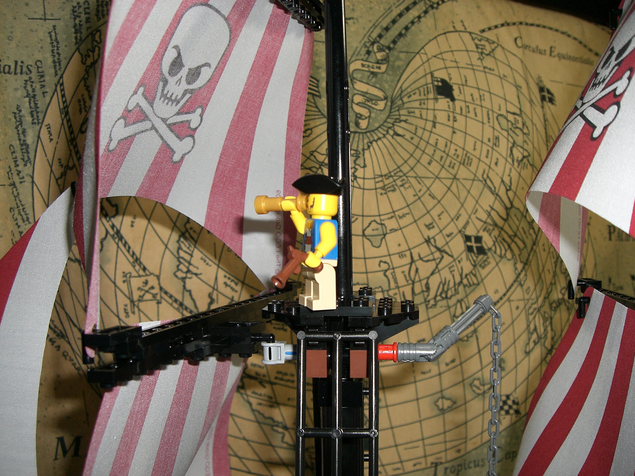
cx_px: 318
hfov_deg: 49.0
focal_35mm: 38
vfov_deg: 37.7
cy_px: 238
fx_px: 697
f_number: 2.7
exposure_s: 1/60
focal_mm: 6.2
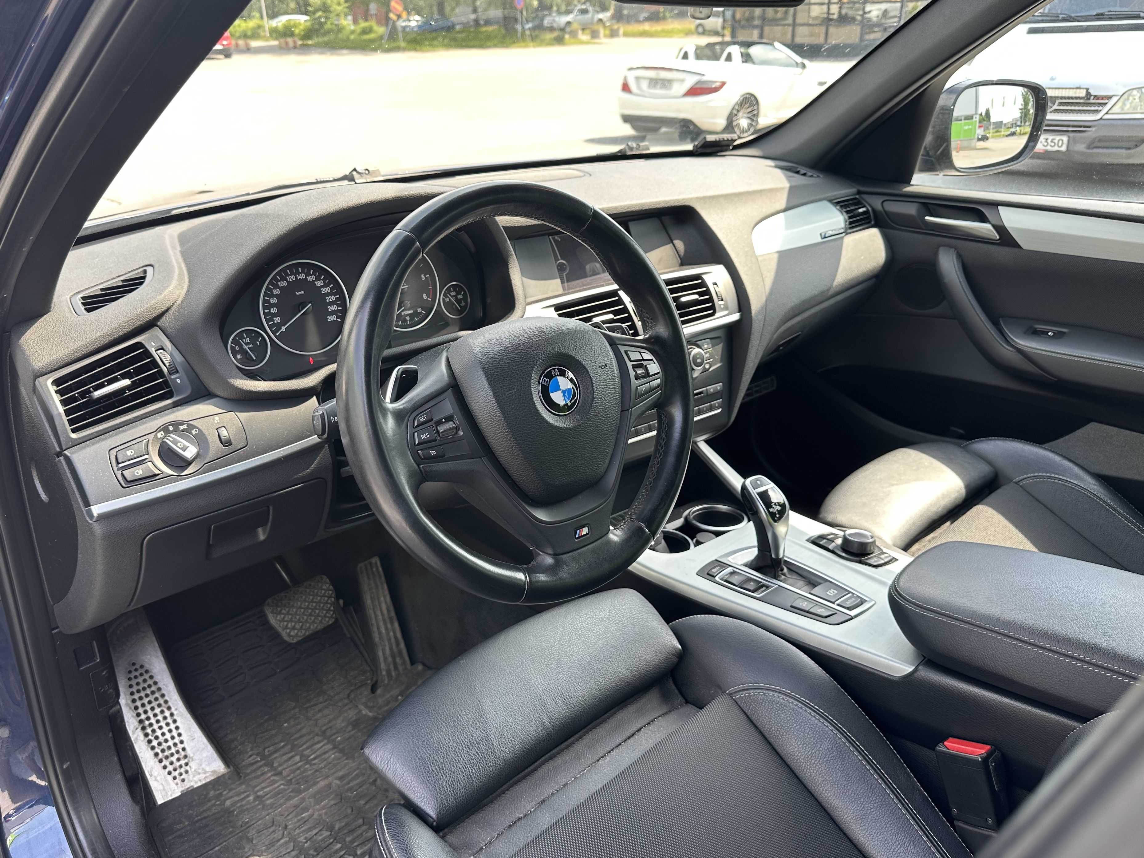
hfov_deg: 67.2
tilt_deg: -23.3
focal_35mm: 26
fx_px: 859
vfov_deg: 53.0
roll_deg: +1.5
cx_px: 536
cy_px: 413
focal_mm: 6.86
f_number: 1.78
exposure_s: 1/190
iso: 80
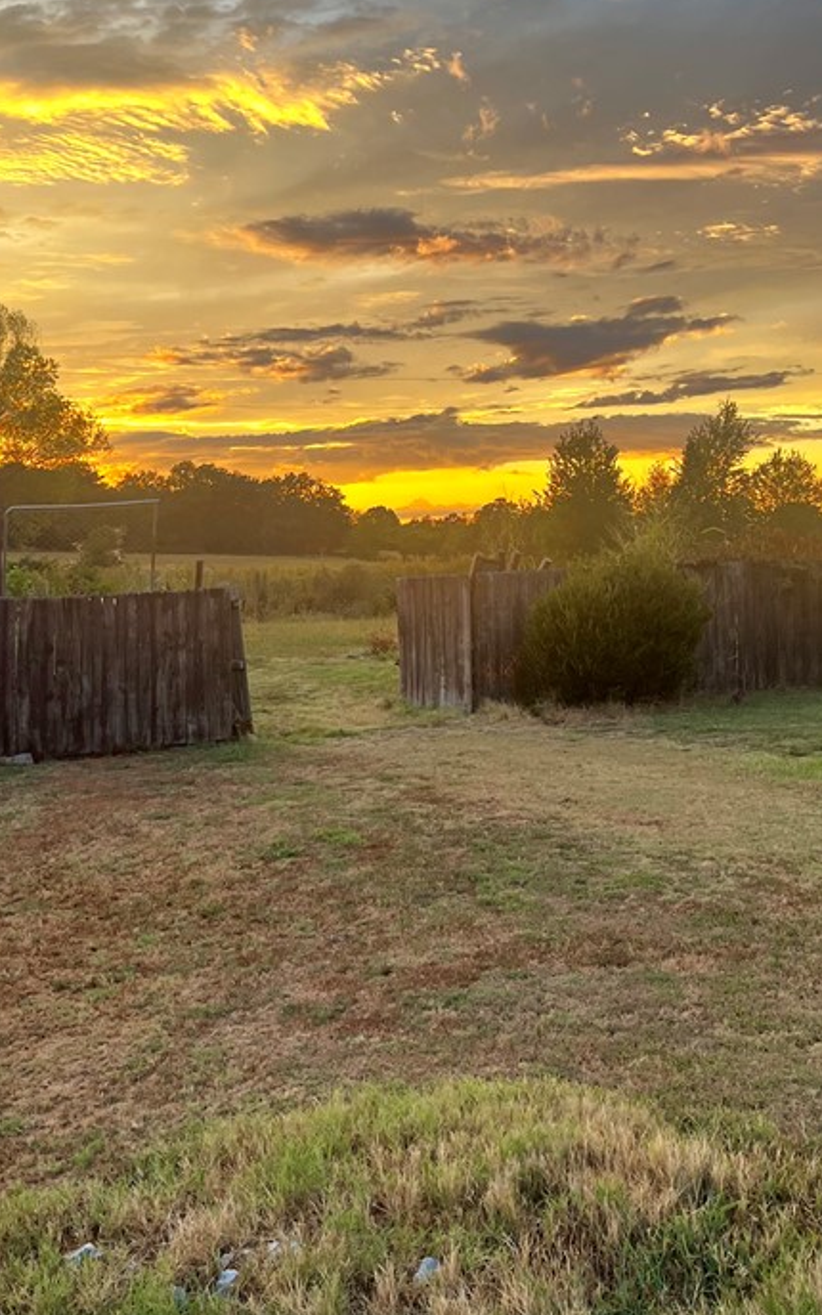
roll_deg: +0.7
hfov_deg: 31.0
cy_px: 507
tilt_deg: +0.4
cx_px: 266
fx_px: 1470
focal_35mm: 41
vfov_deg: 47.8
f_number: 1.6
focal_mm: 5.1
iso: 50
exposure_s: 1/121
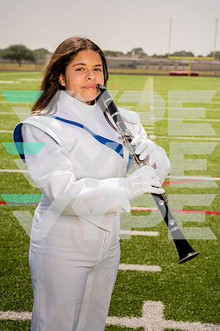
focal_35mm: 67
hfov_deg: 20.3
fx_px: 614
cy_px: 166
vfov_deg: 30.1
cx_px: 110
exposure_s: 1/250
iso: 50
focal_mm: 67
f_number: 7.1
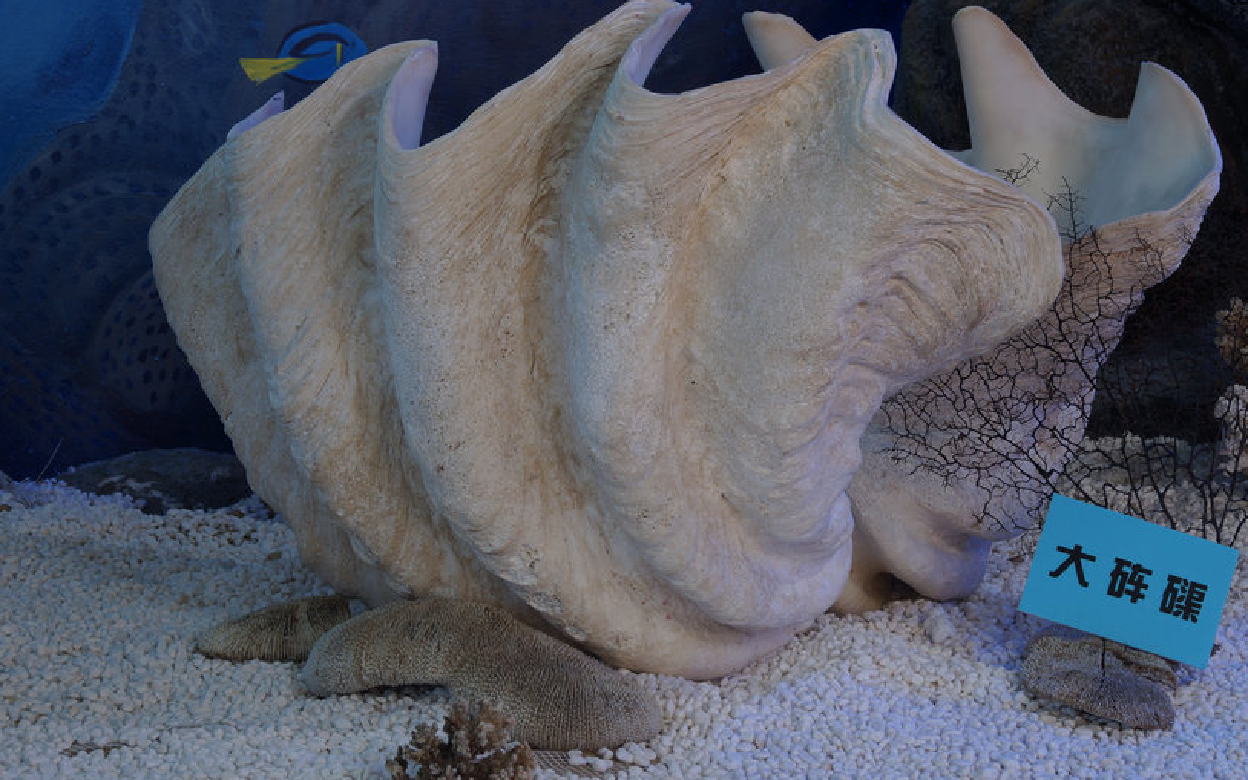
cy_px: 321
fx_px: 3062
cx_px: 722
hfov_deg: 23.0
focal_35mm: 90
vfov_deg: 14.5
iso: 100
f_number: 9
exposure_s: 4
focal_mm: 50
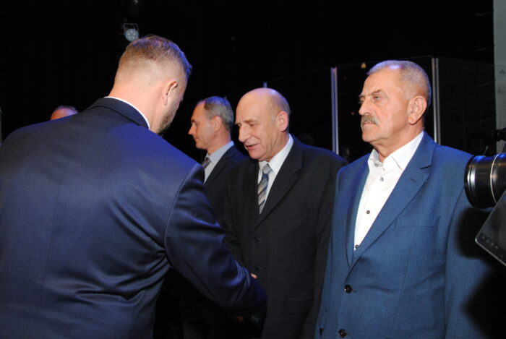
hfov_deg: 59.4
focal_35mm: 32
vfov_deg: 41.8
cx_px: 253
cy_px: 170
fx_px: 443
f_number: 5.6
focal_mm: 21
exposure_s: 1/60
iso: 400
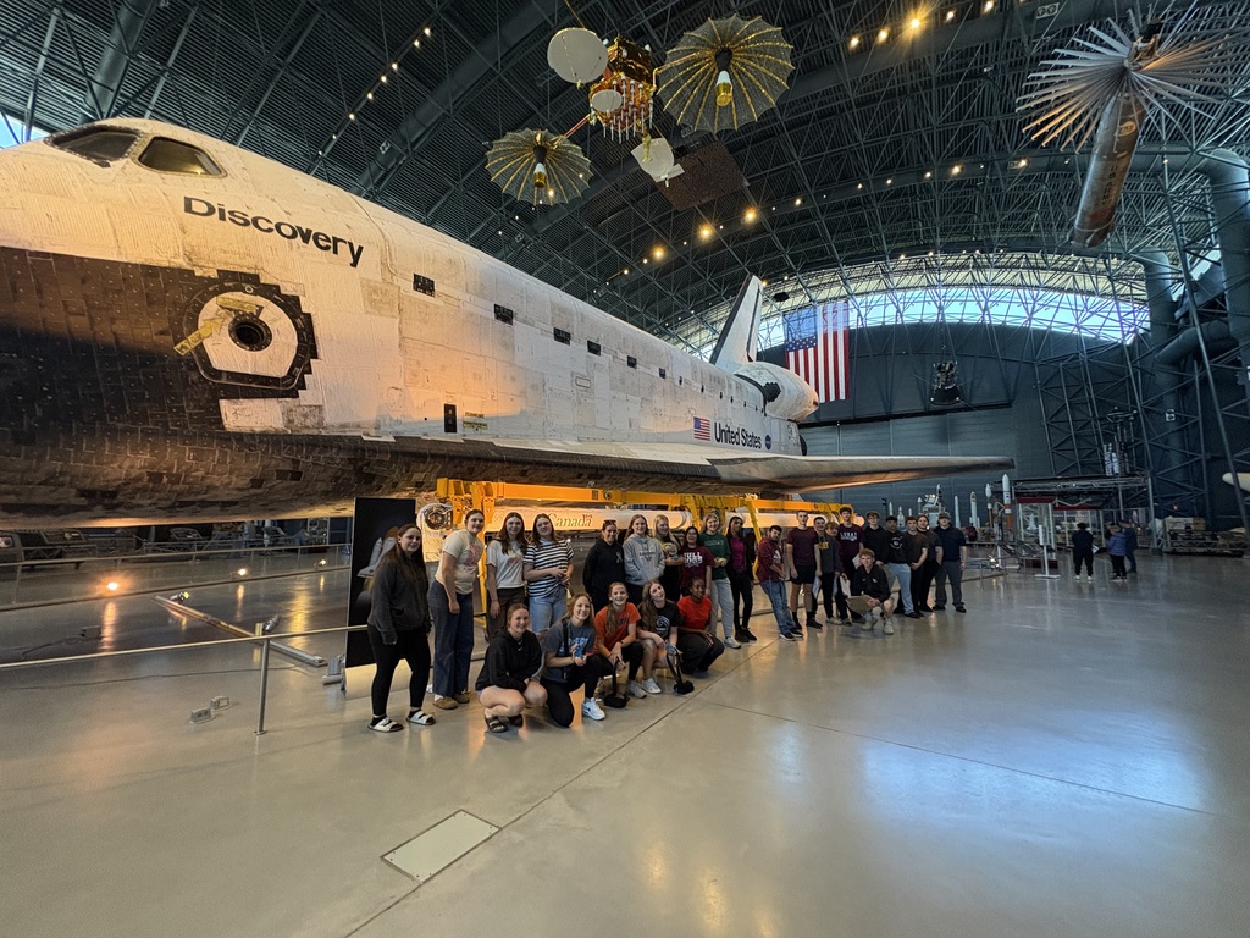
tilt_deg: +5.3
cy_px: 469
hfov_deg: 102.1
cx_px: 625
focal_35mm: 14
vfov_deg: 85.7
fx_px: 506
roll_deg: +0.3
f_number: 2.2
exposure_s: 1/60
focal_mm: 2.22
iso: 400
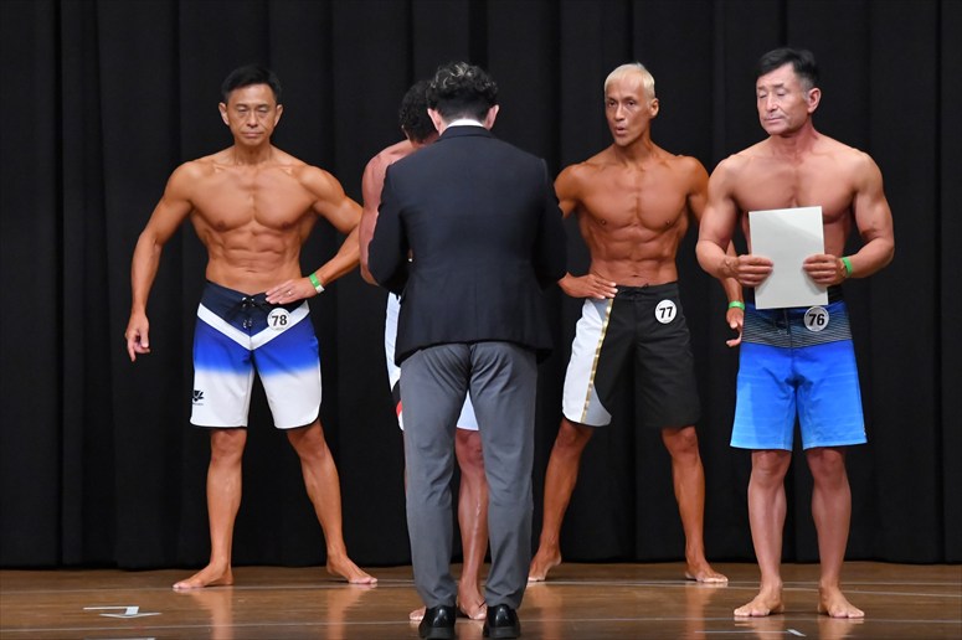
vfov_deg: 5.4
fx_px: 6811
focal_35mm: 255
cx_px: 481
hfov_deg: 8.1
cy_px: 320
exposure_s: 1/400
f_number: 5.6
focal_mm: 170
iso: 8000
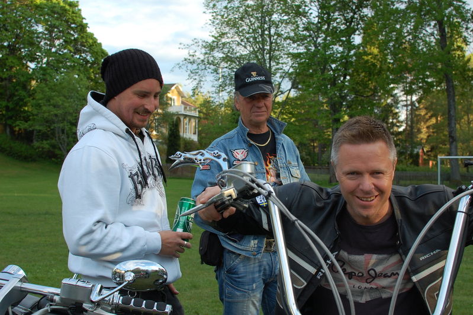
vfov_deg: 25.7
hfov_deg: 37.9
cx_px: 236
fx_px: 689
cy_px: 158
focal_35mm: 52
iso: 280
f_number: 5.6
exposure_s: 1/125
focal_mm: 35
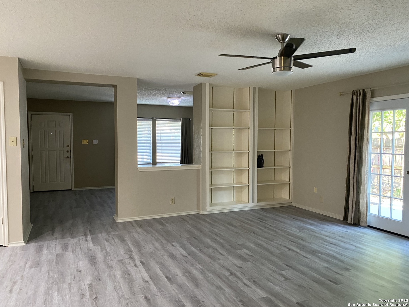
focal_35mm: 26
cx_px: 204
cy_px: 154
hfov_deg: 67.3
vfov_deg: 53.1
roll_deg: -0.7
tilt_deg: -3.7
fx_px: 307
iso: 400
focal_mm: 4.25
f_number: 1.8
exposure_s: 1/60
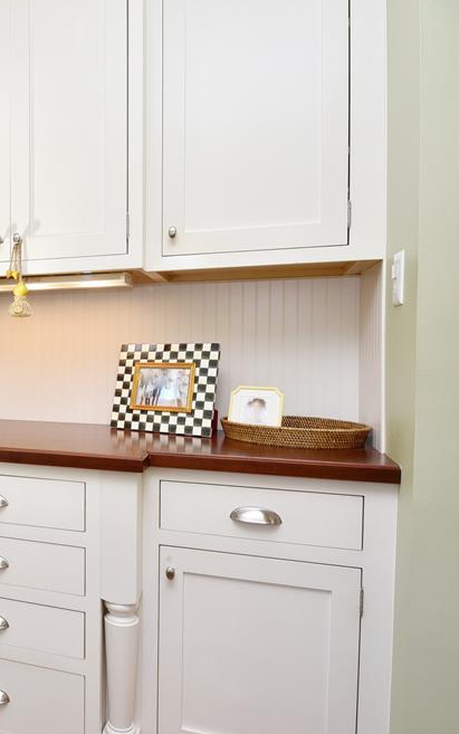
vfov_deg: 68.4
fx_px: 540
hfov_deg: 41.1
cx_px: 17
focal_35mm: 27
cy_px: 366
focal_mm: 17
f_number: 13
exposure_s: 1/60
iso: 800
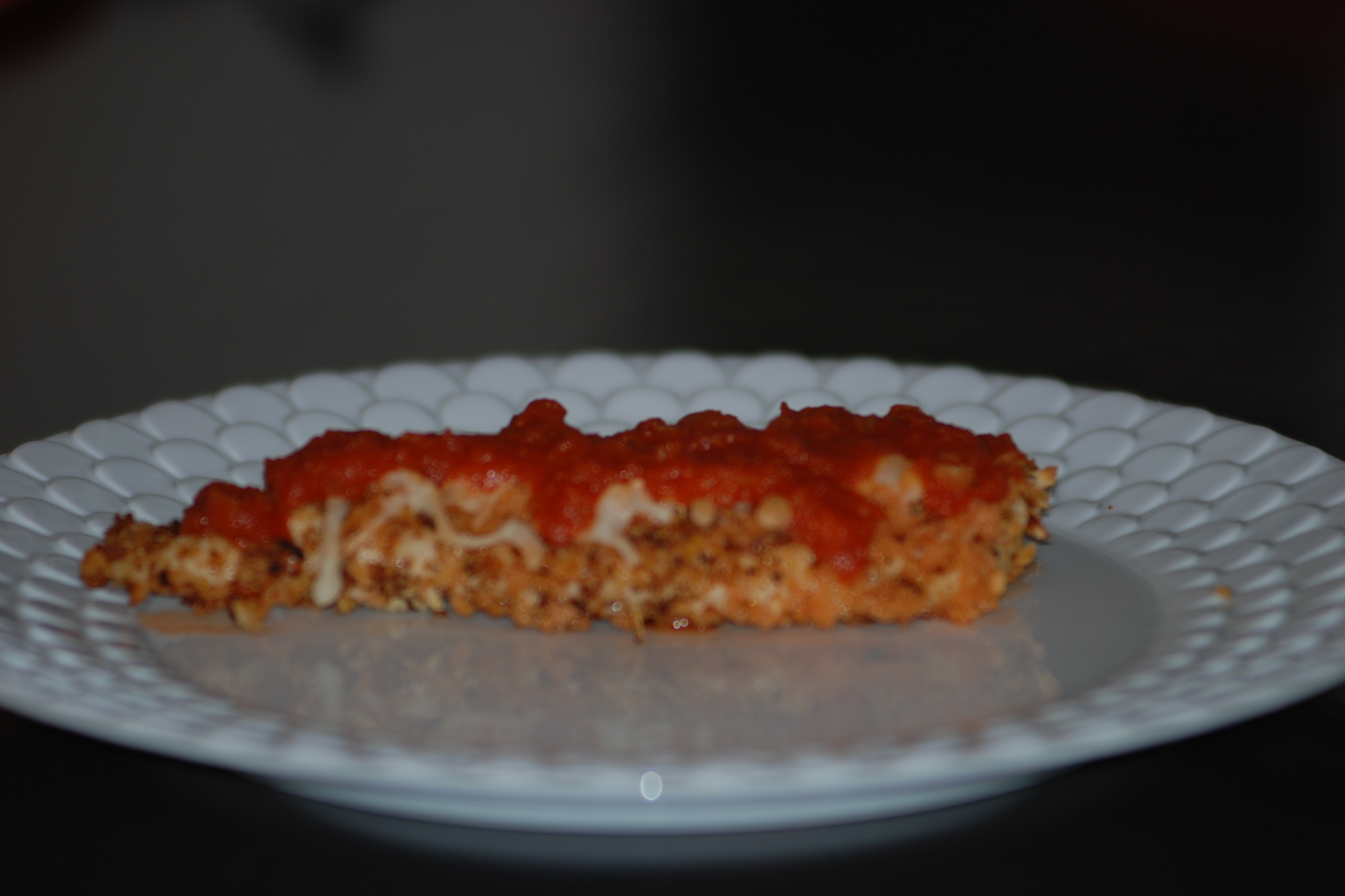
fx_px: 11245
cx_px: 671
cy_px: 448
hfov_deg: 6.8
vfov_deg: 4.6
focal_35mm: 301
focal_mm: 200
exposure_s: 1/60
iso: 100
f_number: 2.8
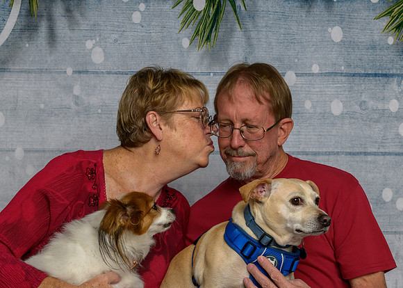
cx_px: 238
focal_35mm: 88
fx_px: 1001
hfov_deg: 22.7
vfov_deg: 16.3
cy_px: 192
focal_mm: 60
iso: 400
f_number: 10
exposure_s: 1/160
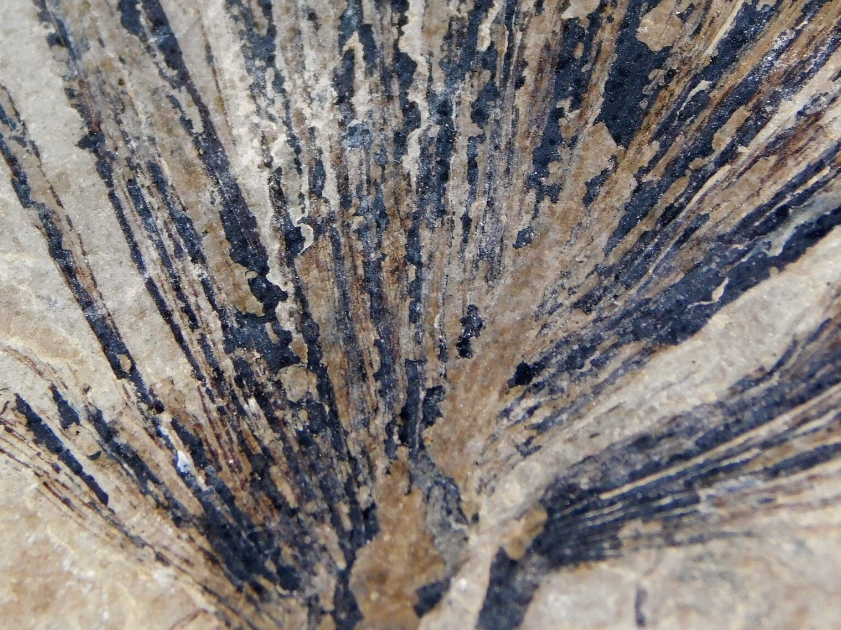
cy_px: 139
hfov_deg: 5.1
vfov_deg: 3.8
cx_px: 384
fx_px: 9499
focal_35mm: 391
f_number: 5.6
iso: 125
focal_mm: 41.3
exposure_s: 1/50
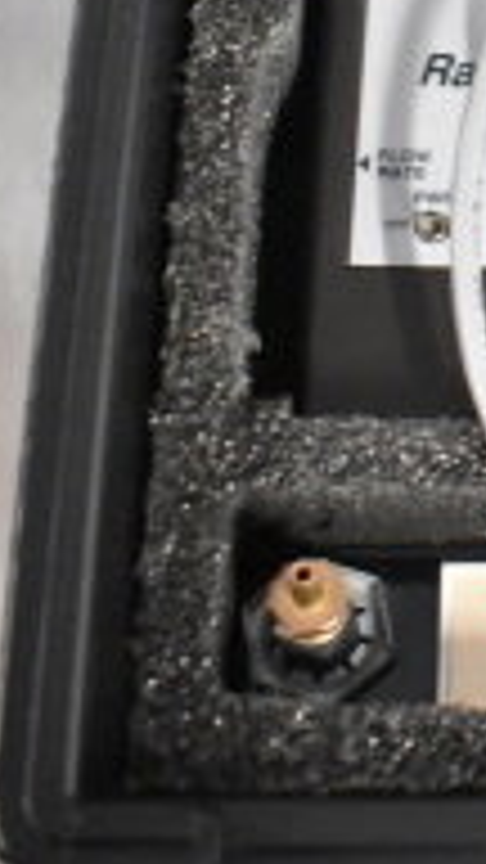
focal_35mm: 105
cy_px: 92
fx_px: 2398
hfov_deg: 10.2
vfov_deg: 20.0
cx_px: 1125
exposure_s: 1/30
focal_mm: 21
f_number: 3.8
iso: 7200
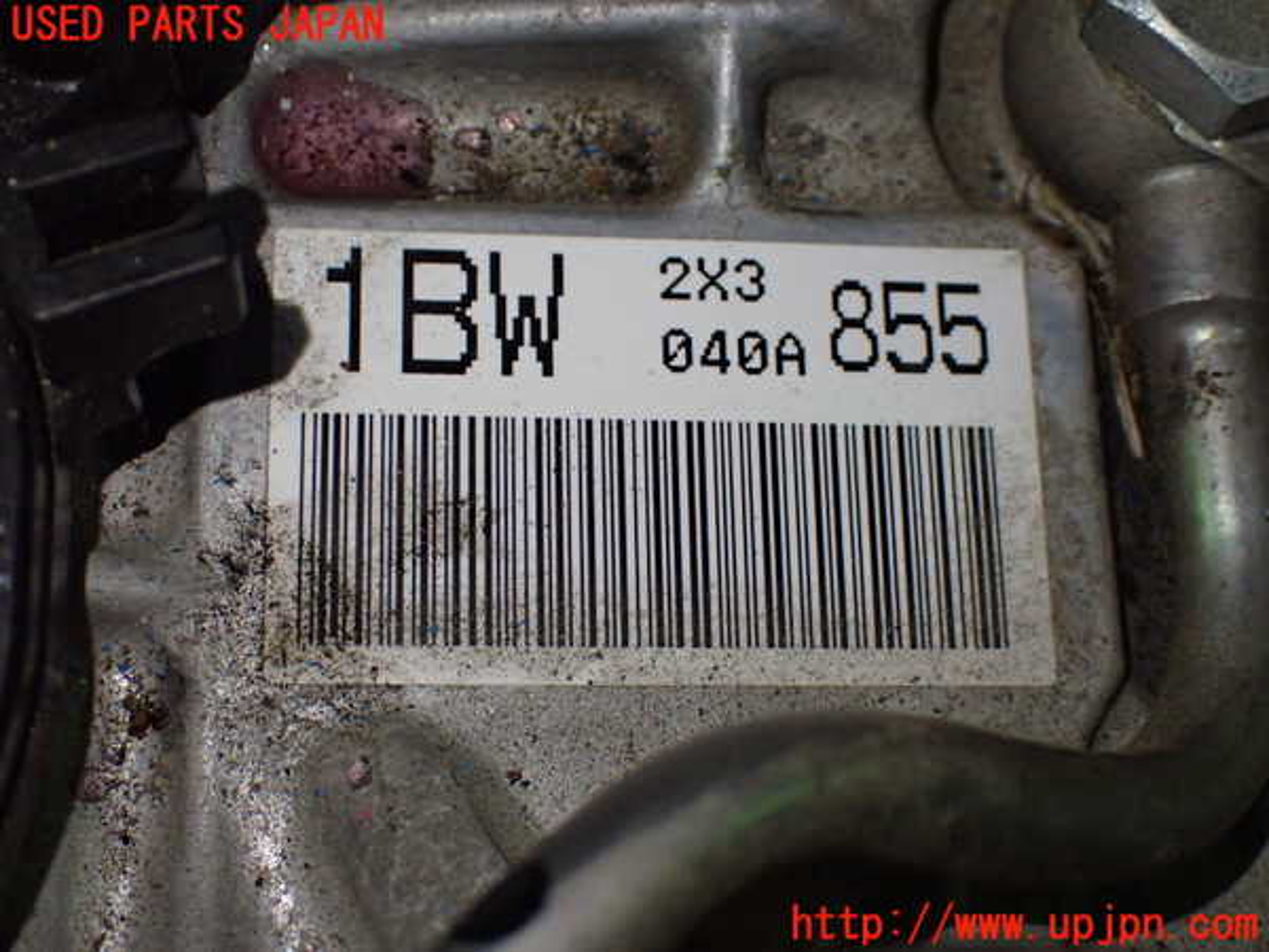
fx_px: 1980
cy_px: 476
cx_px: 634
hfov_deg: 35.5
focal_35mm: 54
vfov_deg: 27.0
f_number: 3.3
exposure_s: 1/200
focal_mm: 9.65
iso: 800
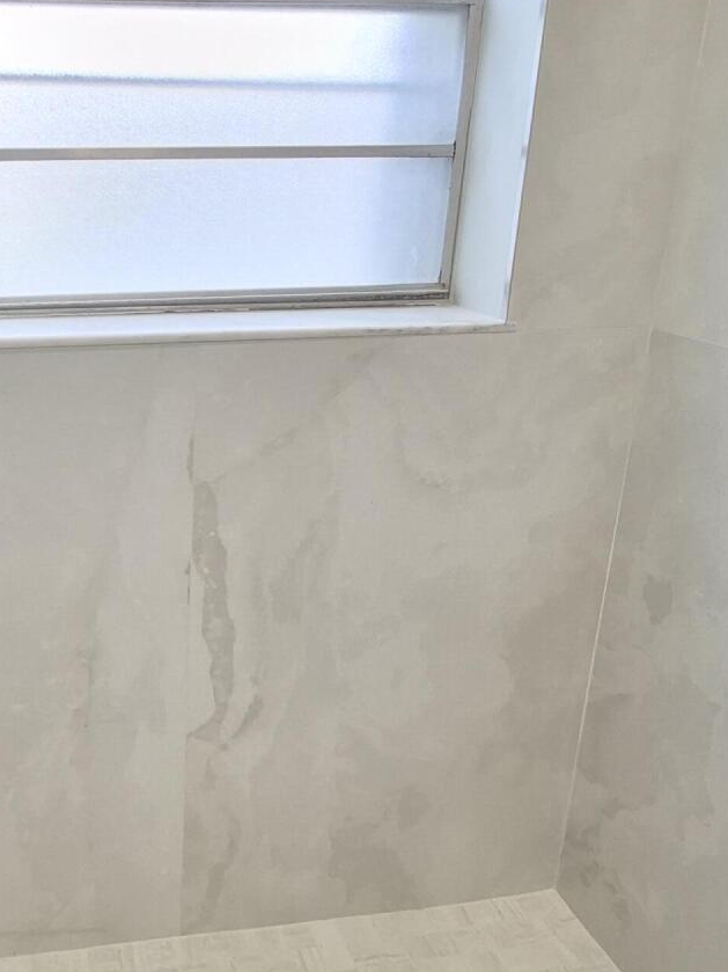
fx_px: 869
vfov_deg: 58.1
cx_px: 93
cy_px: 419
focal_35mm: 31
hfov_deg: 42.2
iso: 100
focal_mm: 1.74
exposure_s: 1/60
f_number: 2.2
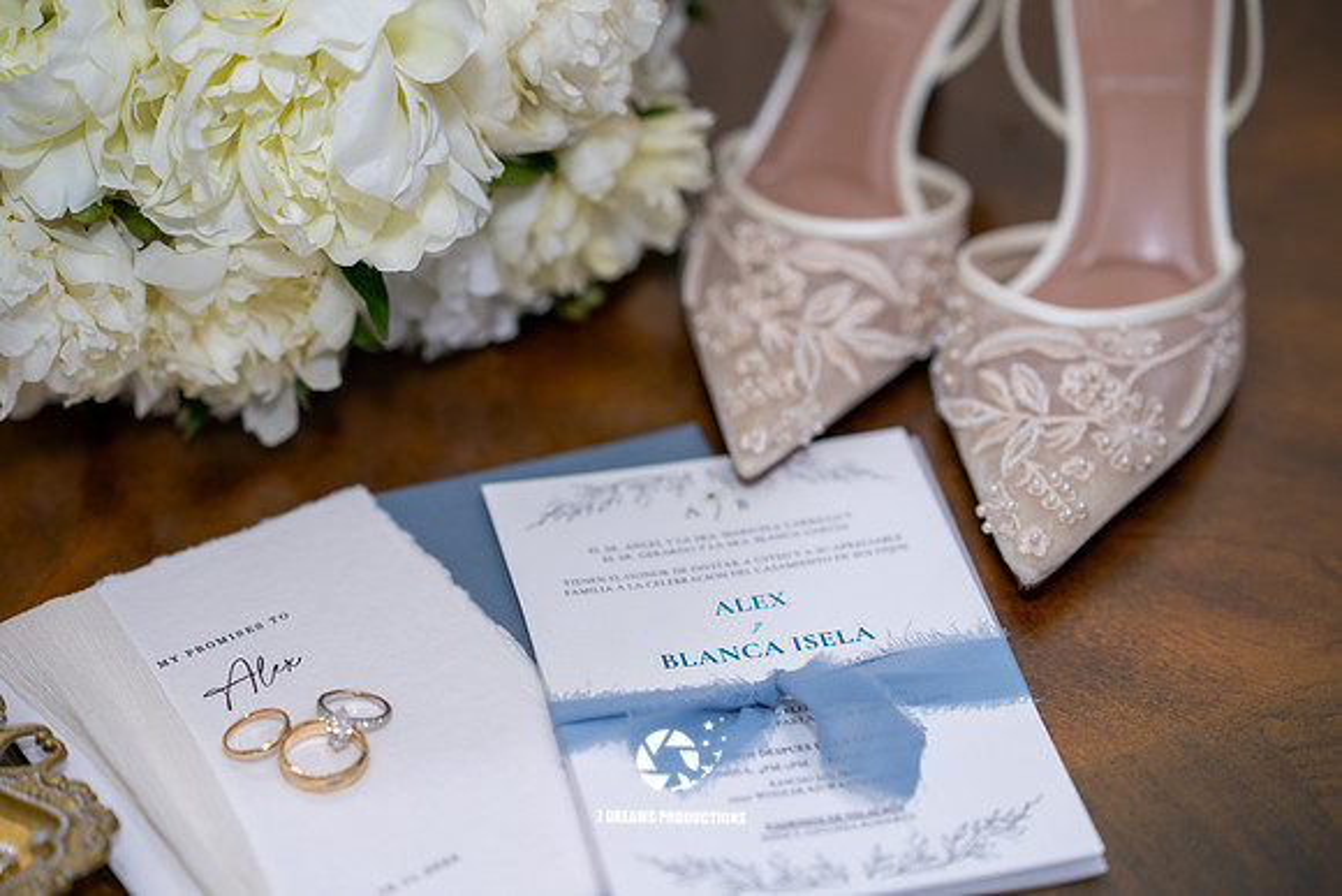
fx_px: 3169
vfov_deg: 16.1
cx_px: 671
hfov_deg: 23.9
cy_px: 448
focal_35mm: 85
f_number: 2
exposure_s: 1/125
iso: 320
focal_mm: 85
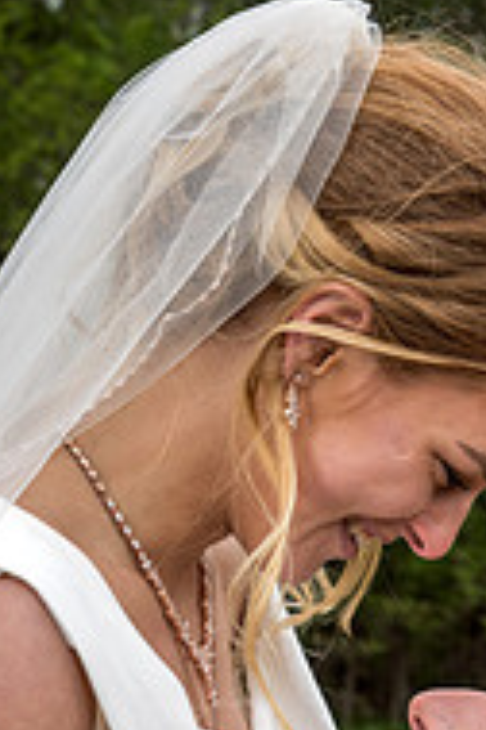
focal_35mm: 107
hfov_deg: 12.8
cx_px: 309
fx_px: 2167
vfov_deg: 18.8
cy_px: 630
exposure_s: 1/80
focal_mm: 45
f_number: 7.1
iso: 100
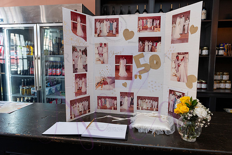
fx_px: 163
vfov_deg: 50.8
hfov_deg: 70.9
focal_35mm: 25
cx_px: 120
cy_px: 77
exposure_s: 1/80
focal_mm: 24
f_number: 6.3
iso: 1600
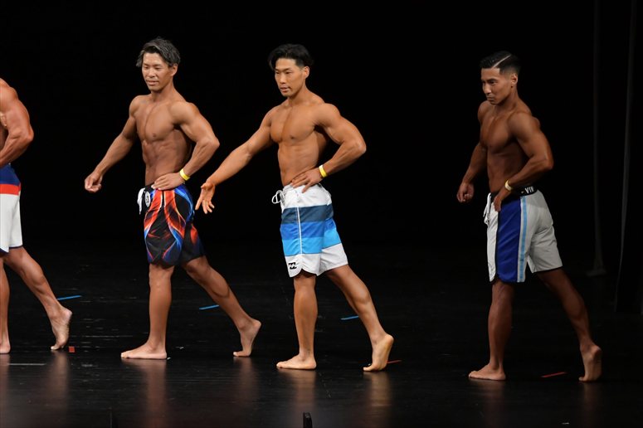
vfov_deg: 5.4
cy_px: 214
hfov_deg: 8.1
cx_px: 322
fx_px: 4552
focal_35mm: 255
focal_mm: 170
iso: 3200
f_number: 5.6
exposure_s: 1/400
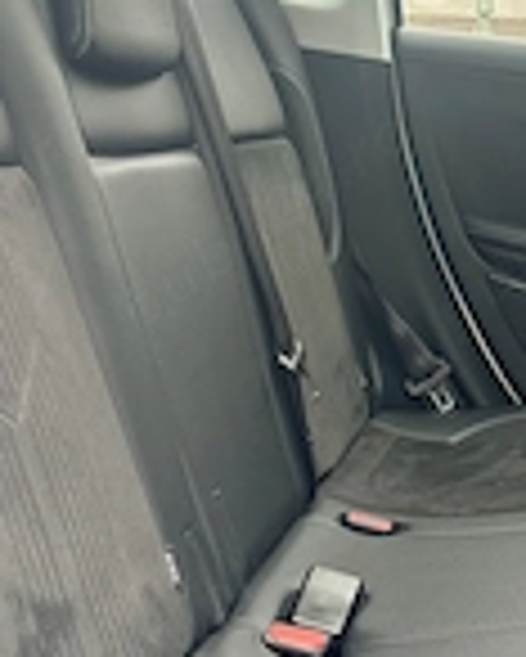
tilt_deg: -8.8
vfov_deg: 29.5
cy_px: 297
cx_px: 423
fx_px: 1244
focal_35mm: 64
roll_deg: -3.0
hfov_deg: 23.5
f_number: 1.78
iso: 250
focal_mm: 6.86
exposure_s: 1/113
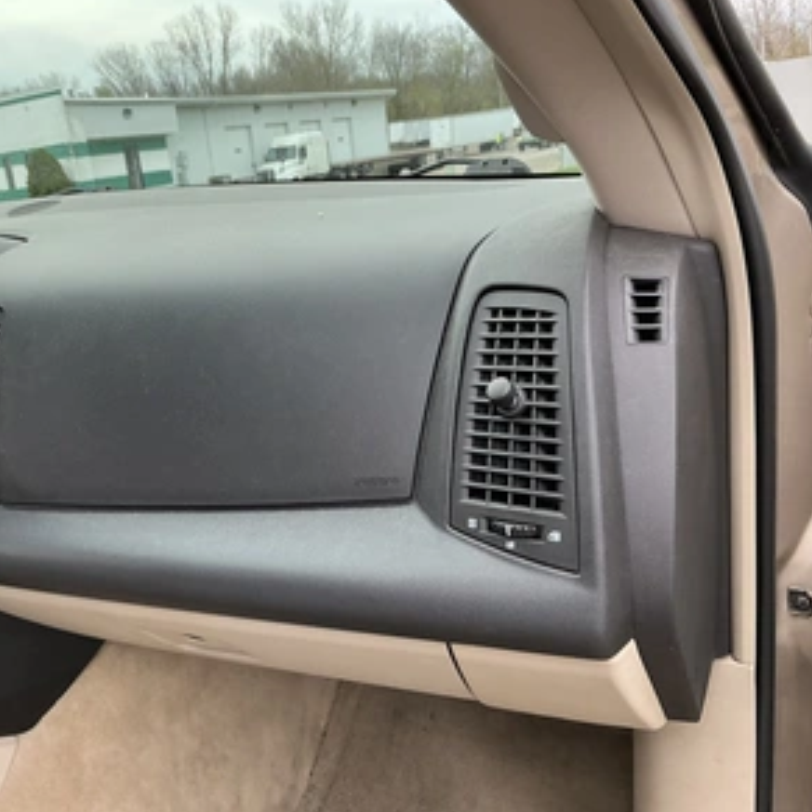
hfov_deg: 48.2
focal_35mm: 34
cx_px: 329
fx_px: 902
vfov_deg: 48.5
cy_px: 405
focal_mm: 3
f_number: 1.8
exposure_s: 1/122
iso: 25
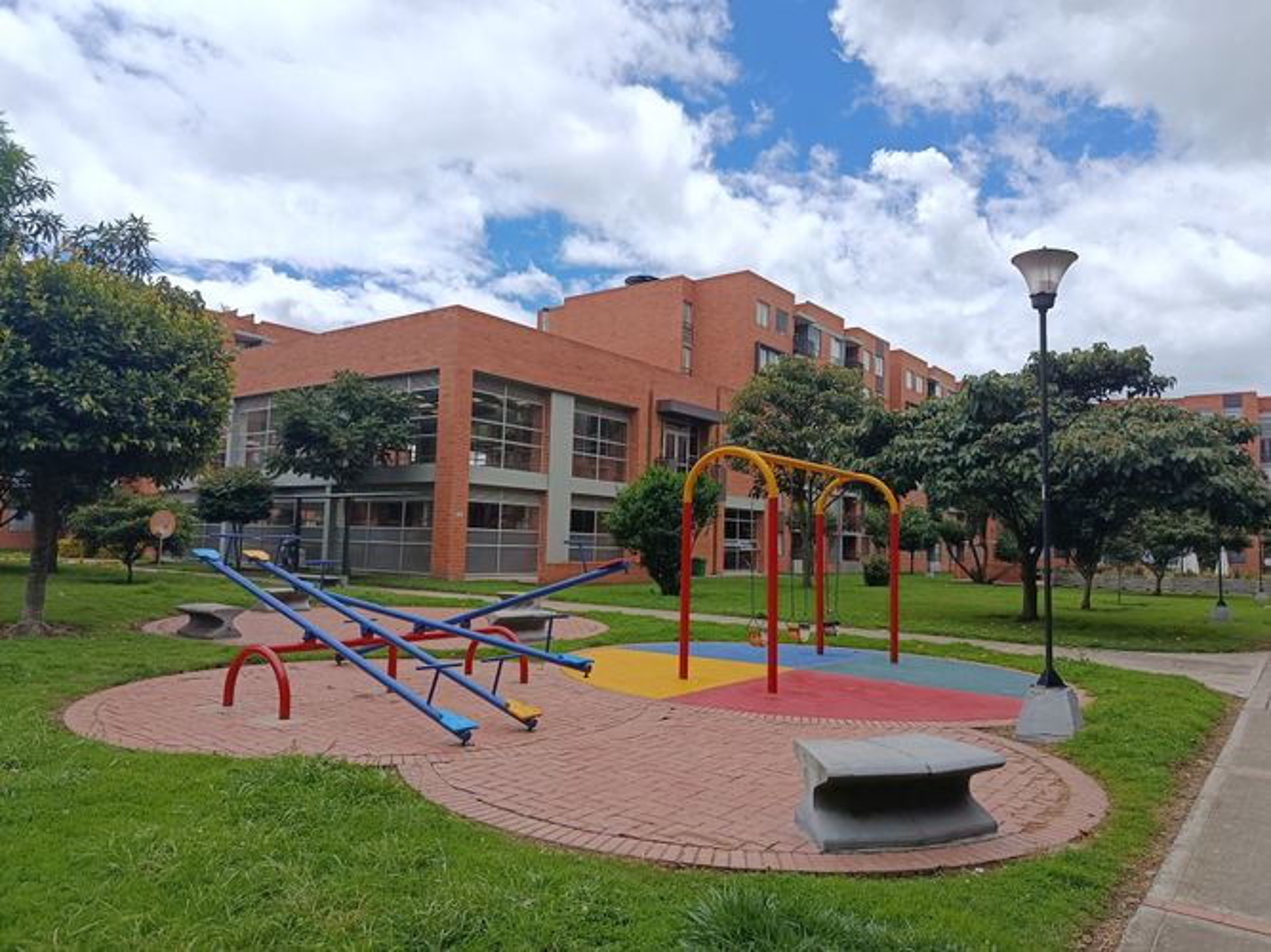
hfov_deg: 71.6
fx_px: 881
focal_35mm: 24
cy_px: 476
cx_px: 636
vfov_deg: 56.8
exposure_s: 1/910
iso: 52
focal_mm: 5.24
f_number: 1.7
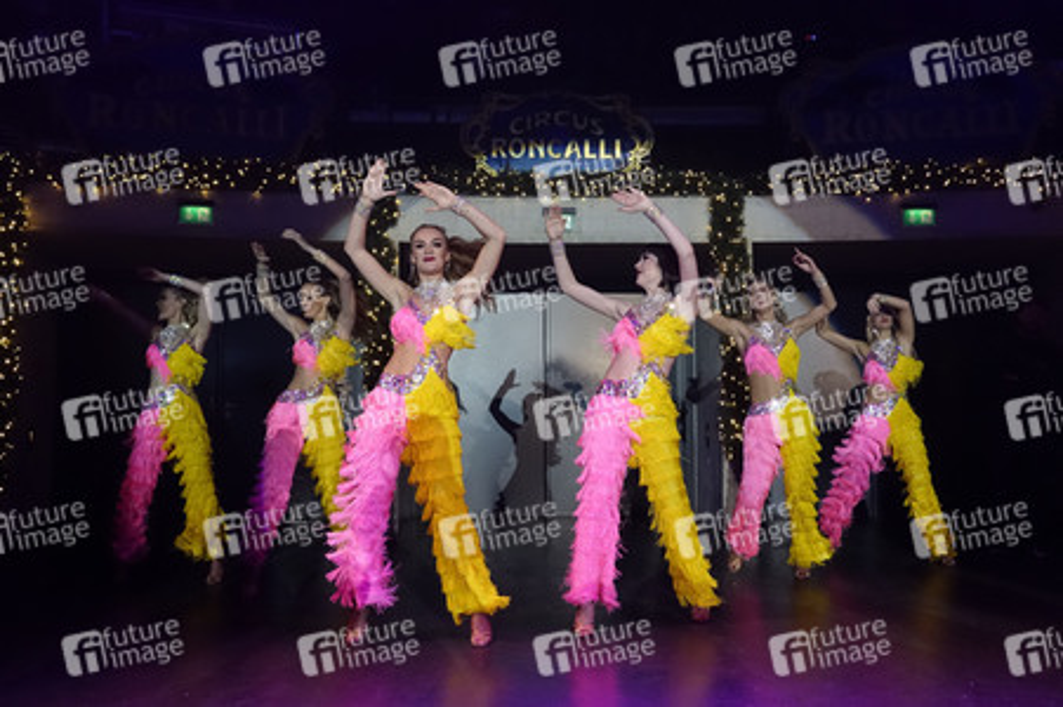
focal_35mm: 31
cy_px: 354
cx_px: 532
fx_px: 915
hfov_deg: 60.3
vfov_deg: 42.3
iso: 1600
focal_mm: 11.35
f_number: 2.8
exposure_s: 1/320
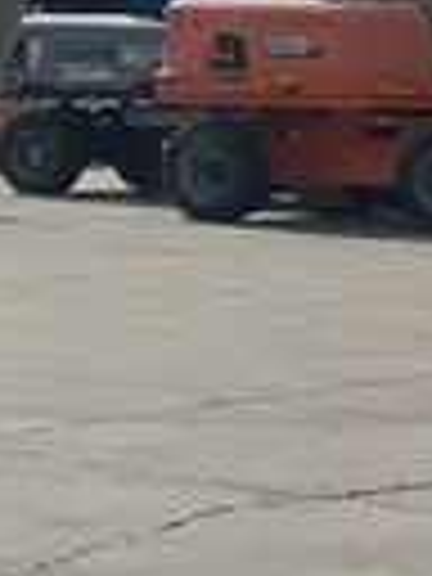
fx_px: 2479
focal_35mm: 149
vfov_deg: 12.8
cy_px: -164
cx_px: -652
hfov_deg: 8.9
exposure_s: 1/10526
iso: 25
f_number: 1.8
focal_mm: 4.25
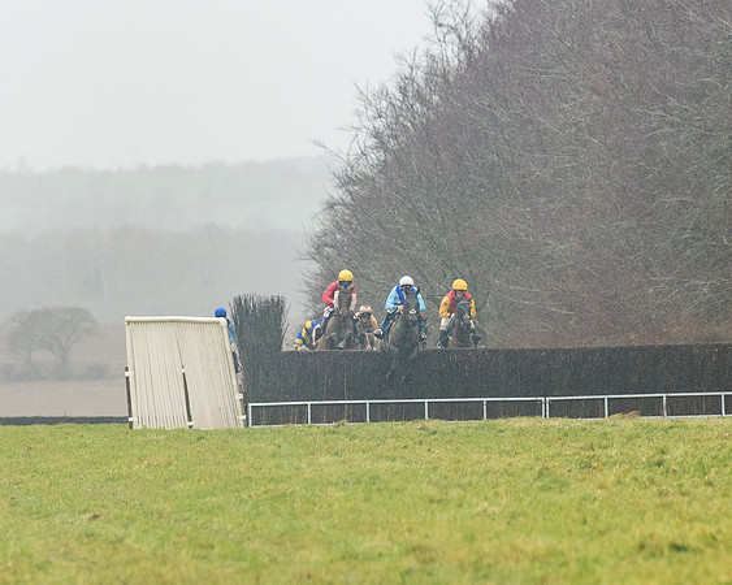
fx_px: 9757
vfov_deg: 3.4
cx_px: 375
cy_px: 263
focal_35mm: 451
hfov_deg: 4.3
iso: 1000
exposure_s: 1/1000
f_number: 4.5
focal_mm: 200
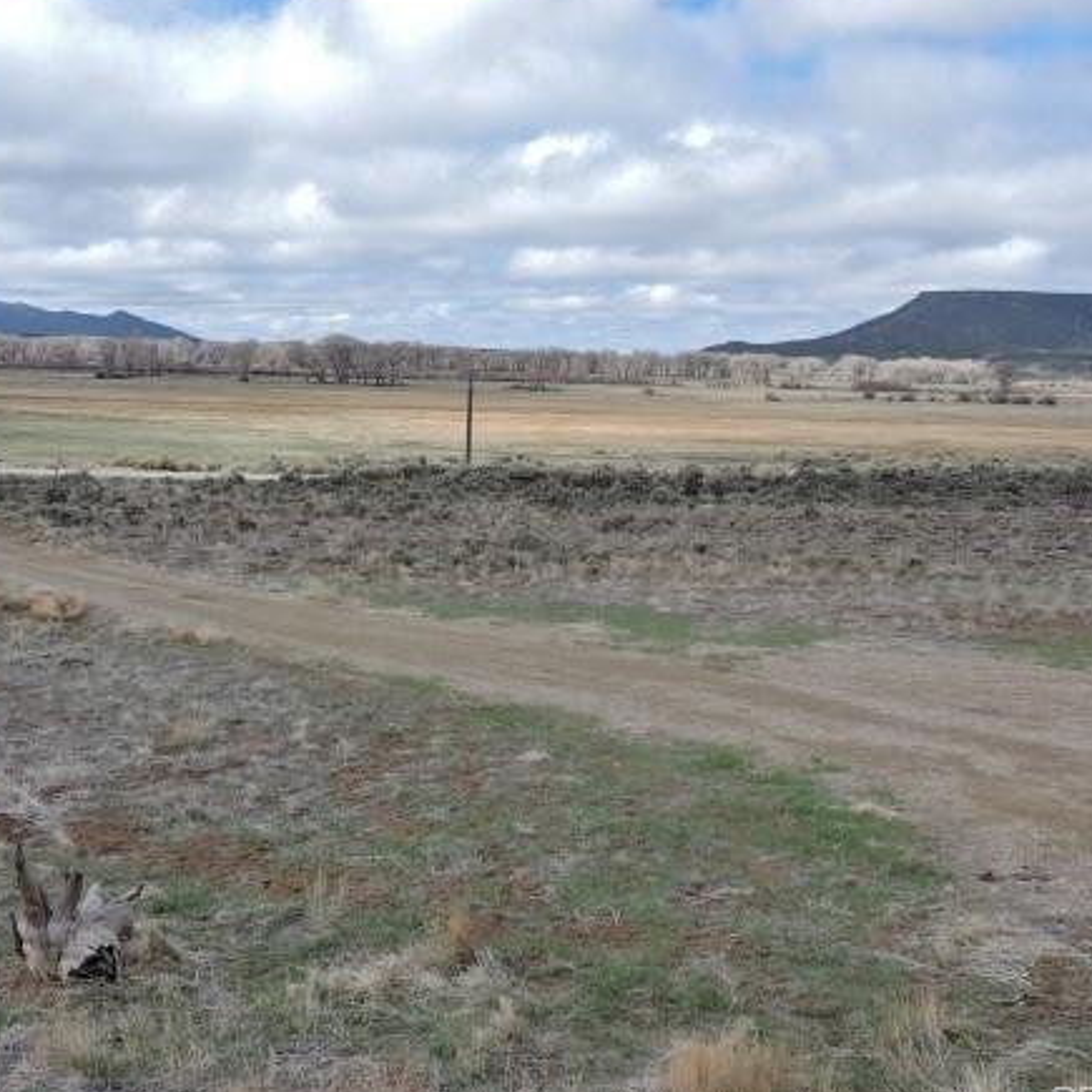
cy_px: 525
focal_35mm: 39
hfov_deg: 42.7
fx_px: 1392
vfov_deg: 42.8
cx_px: 449
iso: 100
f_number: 3.1
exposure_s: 1/1000
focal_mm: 5.4
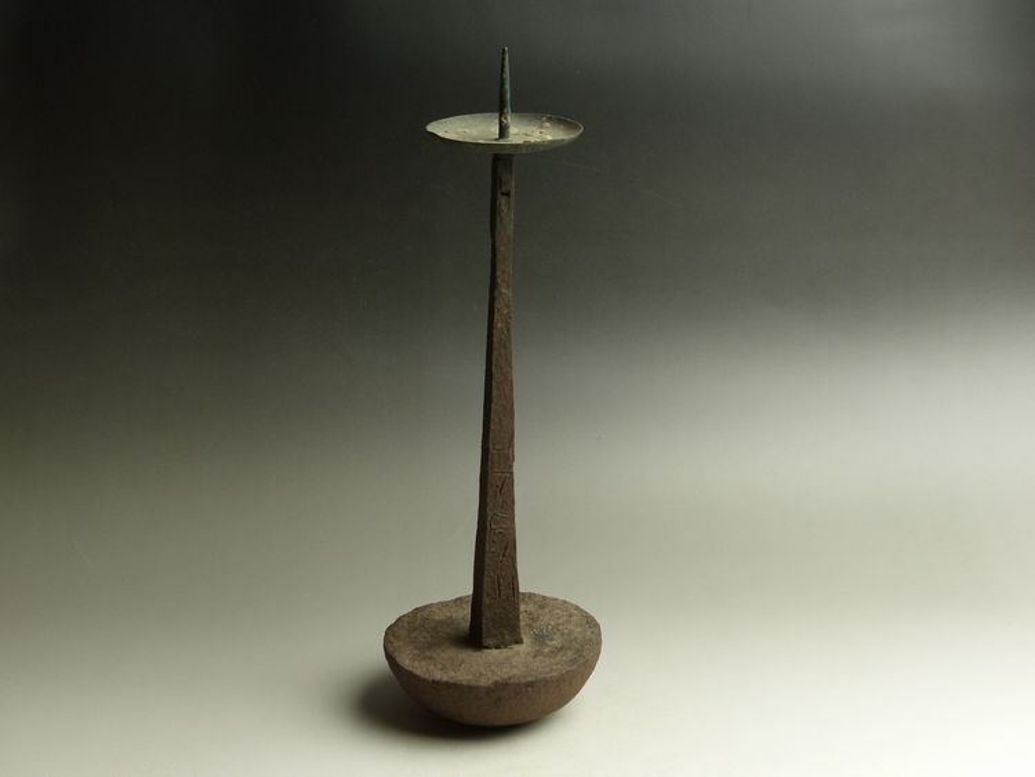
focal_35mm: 59
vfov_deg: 24.8
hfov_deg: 32.7
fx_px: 1765
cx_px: 518
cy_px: 388
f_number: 3.5
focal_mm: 10.5
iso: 200
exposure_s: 1/50
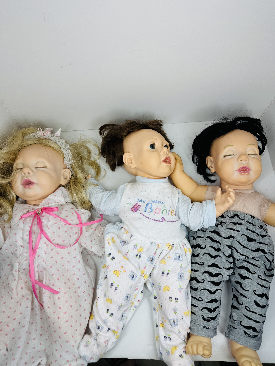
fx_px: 254
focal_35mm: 24
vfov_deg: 71.6
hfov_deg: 56.8
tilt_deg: -67.7
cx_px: 138
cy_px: 183
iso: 80
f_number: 1.78
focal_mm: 6.86
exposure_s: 1/999
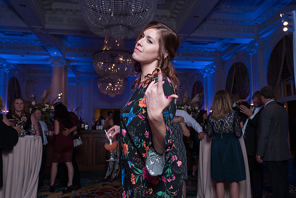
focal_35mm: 30
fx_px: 247
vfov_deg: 43.6
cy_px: 107
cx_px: 149
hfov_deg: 61.9
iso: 2000
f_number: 5.6
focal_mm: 25
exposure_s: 1/200
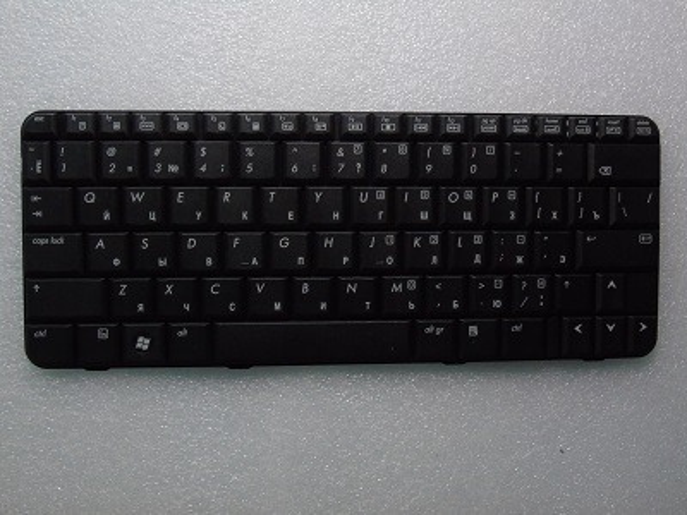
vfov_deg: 41.8
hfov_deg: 54.0
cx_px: 344
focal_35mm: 34
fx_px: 675
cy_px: 258
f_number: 6.6
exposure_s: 1/40
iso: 400
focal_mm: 6.1
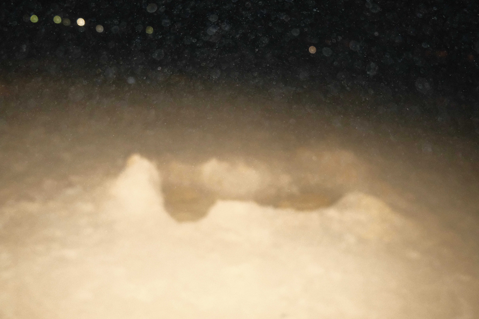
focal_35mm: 24
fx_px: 319
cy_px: 160
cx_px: 240
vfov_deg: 53.1
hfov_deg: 73.7
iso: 3200
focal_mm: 16
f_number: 3.5
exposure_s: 1/30
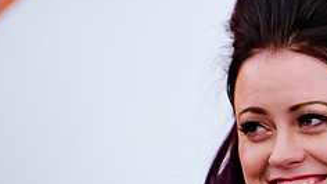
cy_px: 212
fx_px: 7018
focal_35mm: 809
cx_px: 473
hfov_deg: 2.7
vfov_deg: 1.5
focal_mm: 200
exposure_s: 1/160
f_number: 2.8
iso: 2500
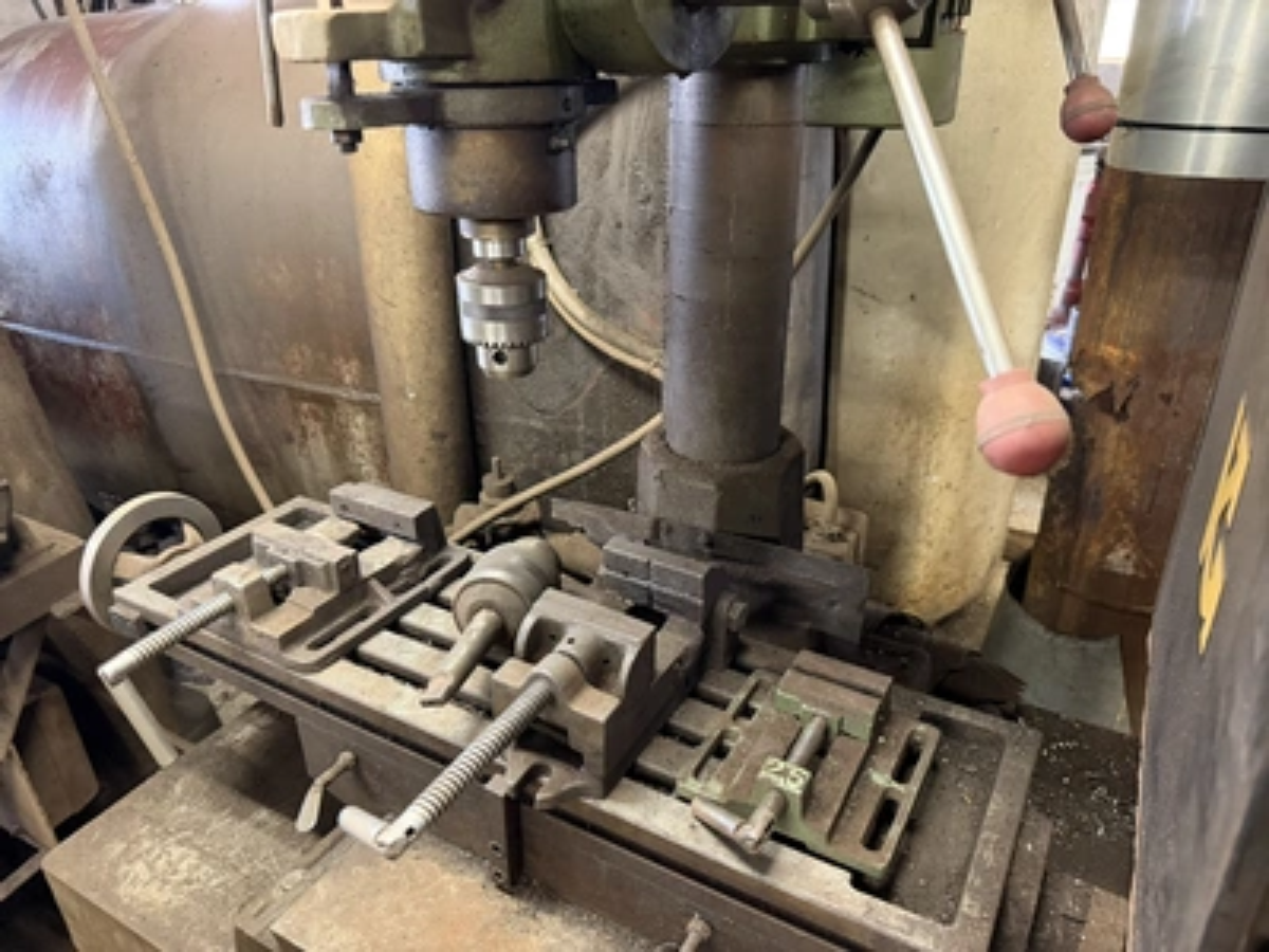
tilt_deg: -24.6
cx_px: 634
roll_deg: +0.3
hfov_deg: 71.6
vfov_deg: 56.8
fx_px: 880
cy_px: 476
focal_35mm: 24
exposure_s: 1/60
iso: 800
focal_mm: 6.76
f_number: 1.78
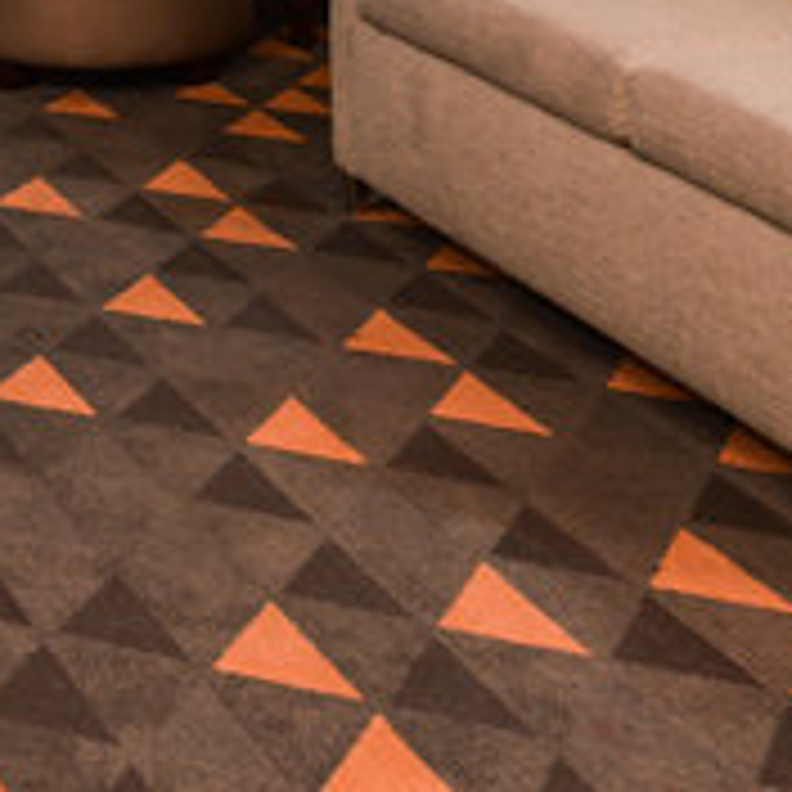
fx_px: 2407
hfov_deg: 18.3
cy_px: -342
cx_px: 32
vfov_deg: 17.1
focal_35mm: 93
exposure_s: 1/160
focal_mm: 24
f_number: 7.1
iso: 400
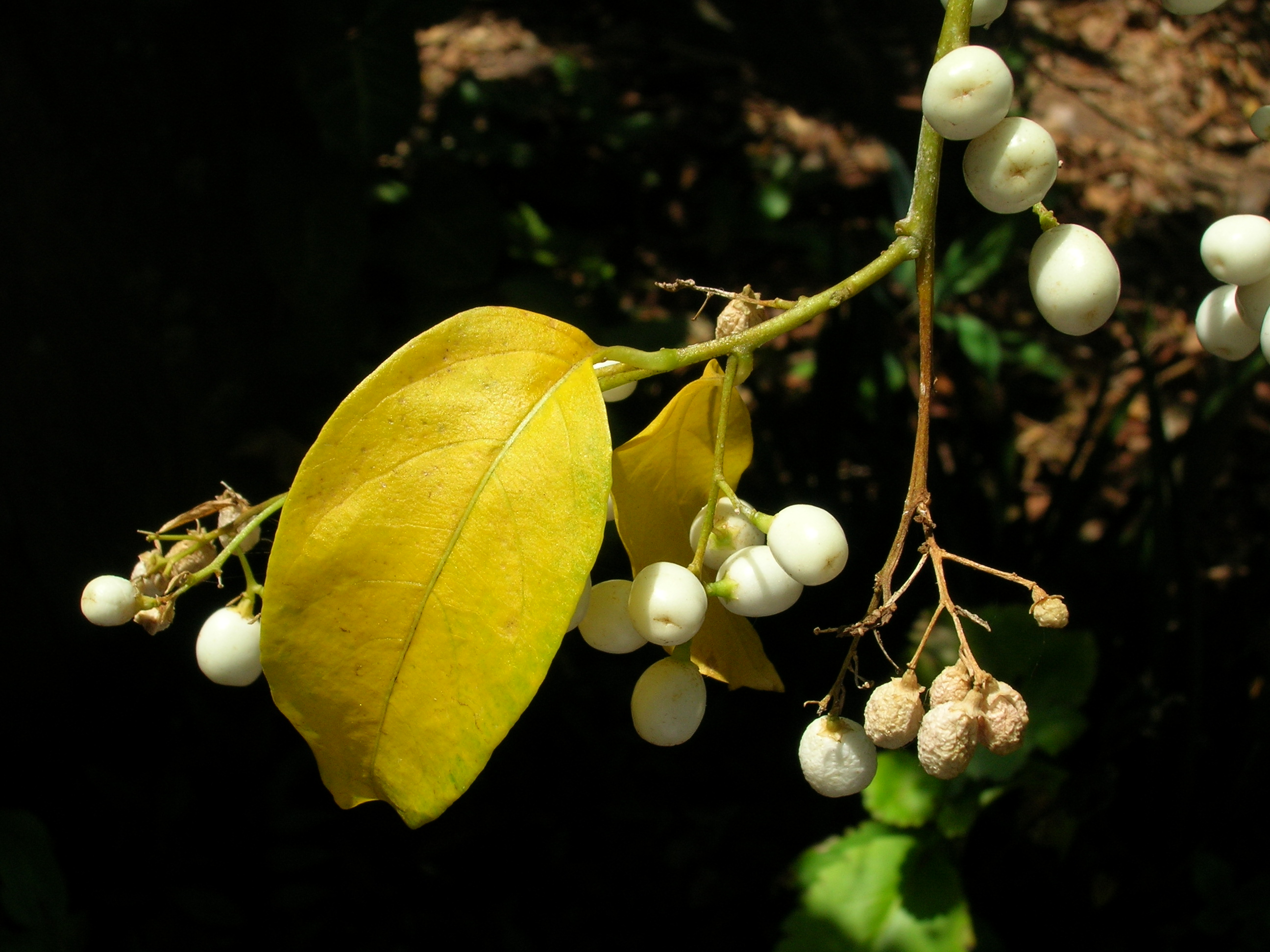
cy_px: 476
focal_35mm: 46
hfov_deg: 41.2
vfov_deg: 31.5
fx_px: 1688
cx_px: 635
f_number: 5.4
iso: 50
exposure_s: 1/340
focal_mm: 7.7
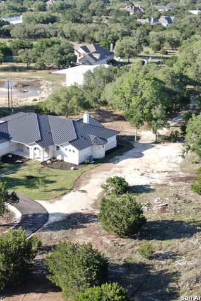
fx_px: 561
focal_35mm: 67
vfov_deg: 30.1
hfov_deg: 20.3
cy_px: 150
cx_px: 80
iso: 100
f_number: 3.8
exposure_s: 1/200
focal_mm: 8.6
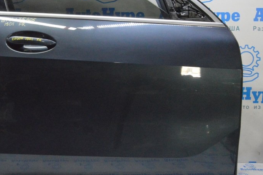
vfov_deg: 29.7
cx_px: 97
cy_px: 65
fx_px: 328
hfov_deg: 43.3
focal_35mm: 45
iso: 6400
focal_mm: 20
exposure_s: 1/20
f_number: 20
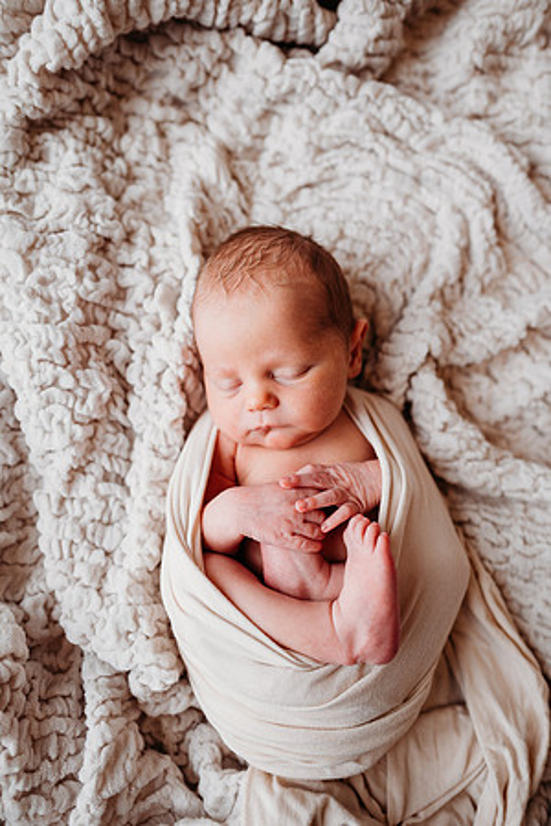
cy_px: 413
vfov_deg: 73.7
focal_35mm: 24
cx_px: 276
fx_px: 551
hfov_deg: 53.1
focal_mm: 24
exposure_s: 1/200
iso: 80
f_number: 2.2
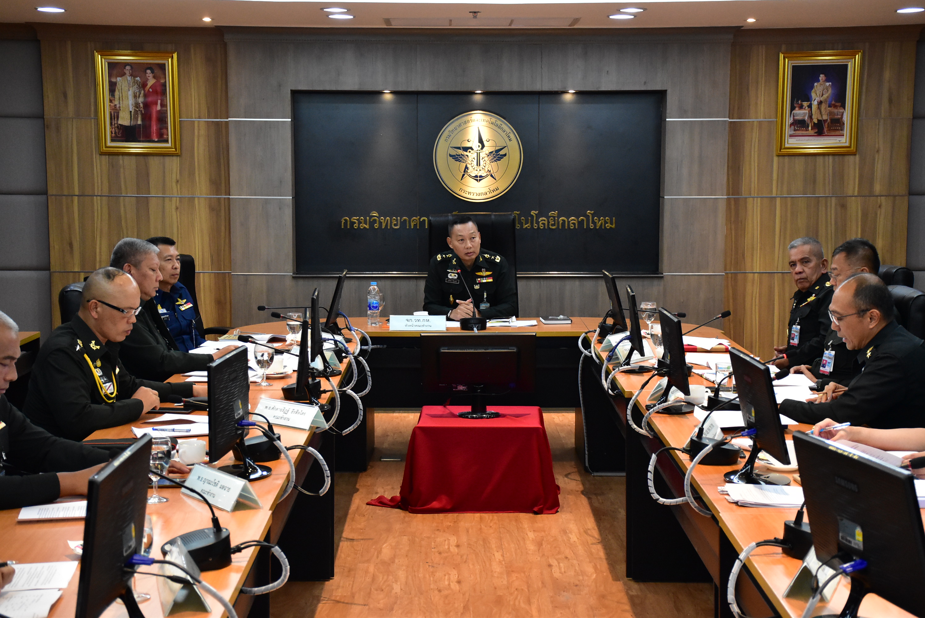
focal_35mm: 60
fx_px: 1543
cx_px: 462
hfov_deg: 33.4
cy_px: 309
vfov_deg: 22.7
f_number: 5.6
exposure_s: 1/100
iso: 3200
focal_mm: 40
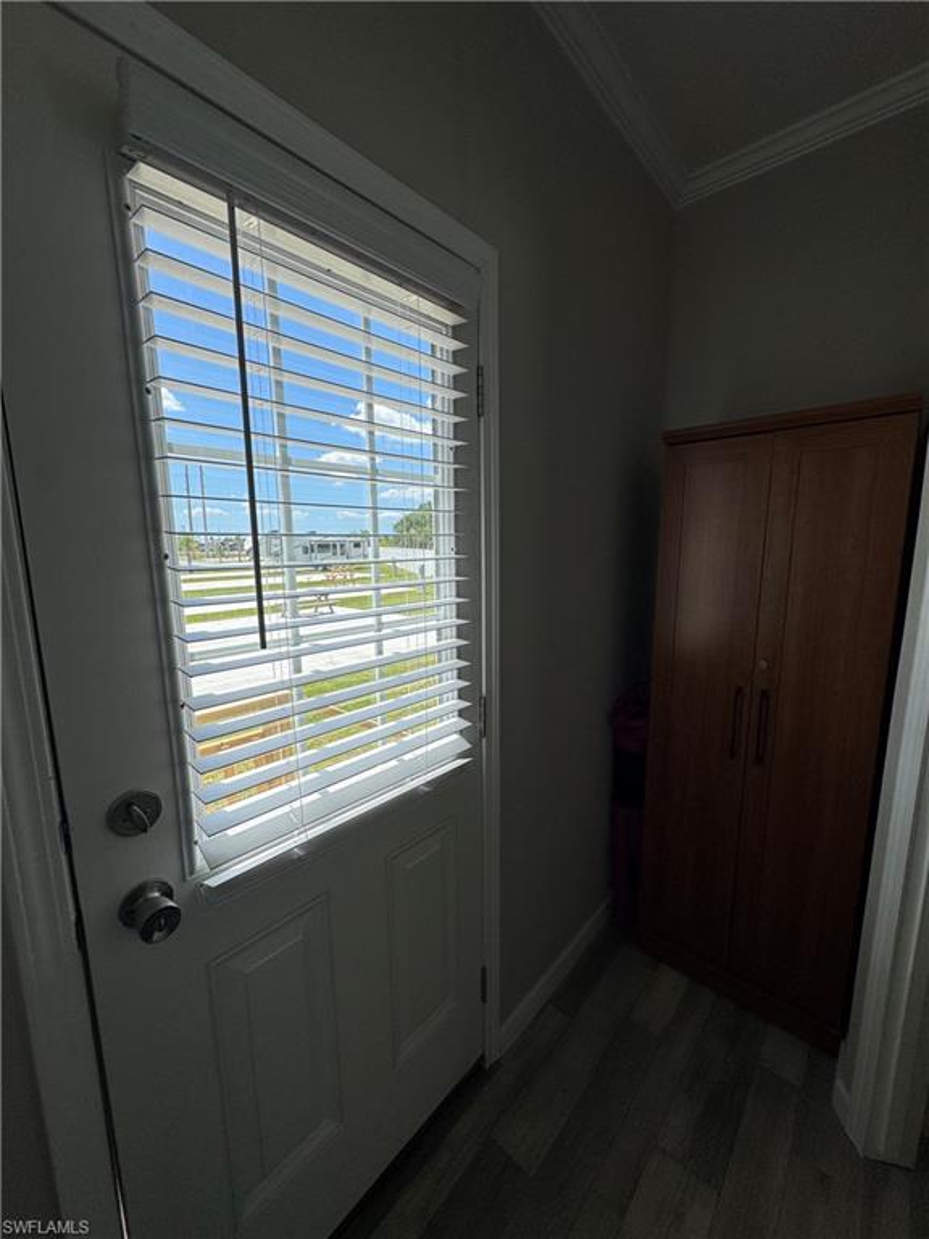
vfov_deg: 102.1
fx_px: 501
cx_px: 464
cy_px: 620
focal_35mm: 14
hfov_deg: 85.7
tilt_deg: -9.1
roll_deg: -0.3
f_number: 2.2
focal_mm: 2.22
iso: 40
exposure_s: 1/1078
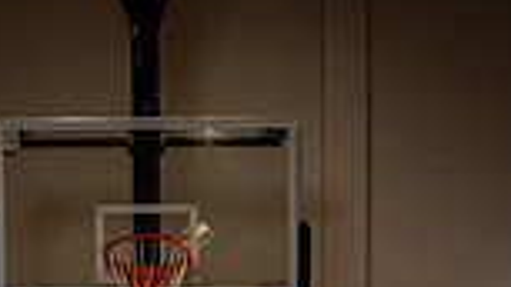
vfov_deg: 11.4
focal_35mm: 86
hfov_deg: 24.6
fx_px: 1165
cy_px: 711
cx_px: 154
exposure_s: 1/250
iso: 125
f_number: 5.6
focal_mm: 28
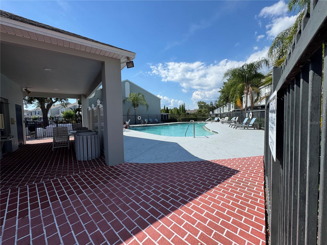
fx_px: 132
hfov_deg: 102.1
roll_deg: +1.3
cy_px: 122
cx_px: 164
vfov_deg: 85.7
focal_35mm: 14
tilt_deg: -0.8
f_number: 2.2
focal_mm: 2.22
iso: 50
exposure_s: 1/2985
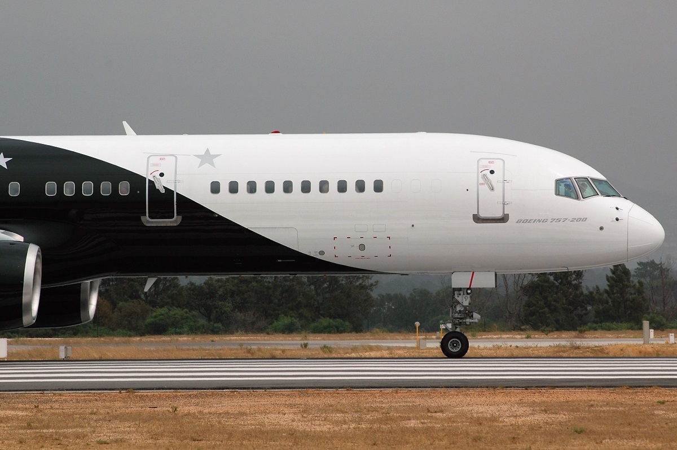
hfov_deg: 9.5
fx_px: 4085
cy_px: 225
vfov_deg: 6.3
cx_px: 338
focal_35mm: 218
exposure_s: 1/1000
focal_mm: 145
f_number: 8
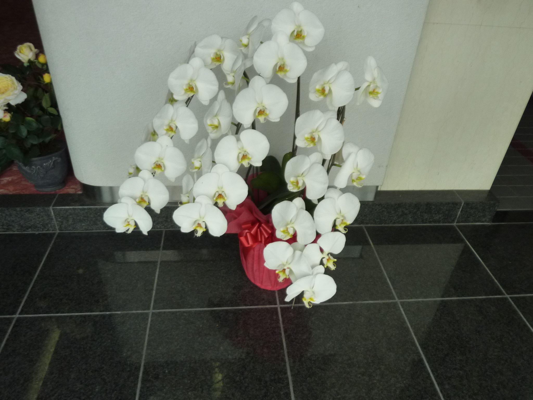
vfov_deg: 54.9
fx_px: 385
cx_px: 266
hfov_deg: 69.4
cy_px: 200
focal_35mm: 25
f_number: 4
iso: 200
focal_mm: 4.1
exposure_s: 1/250
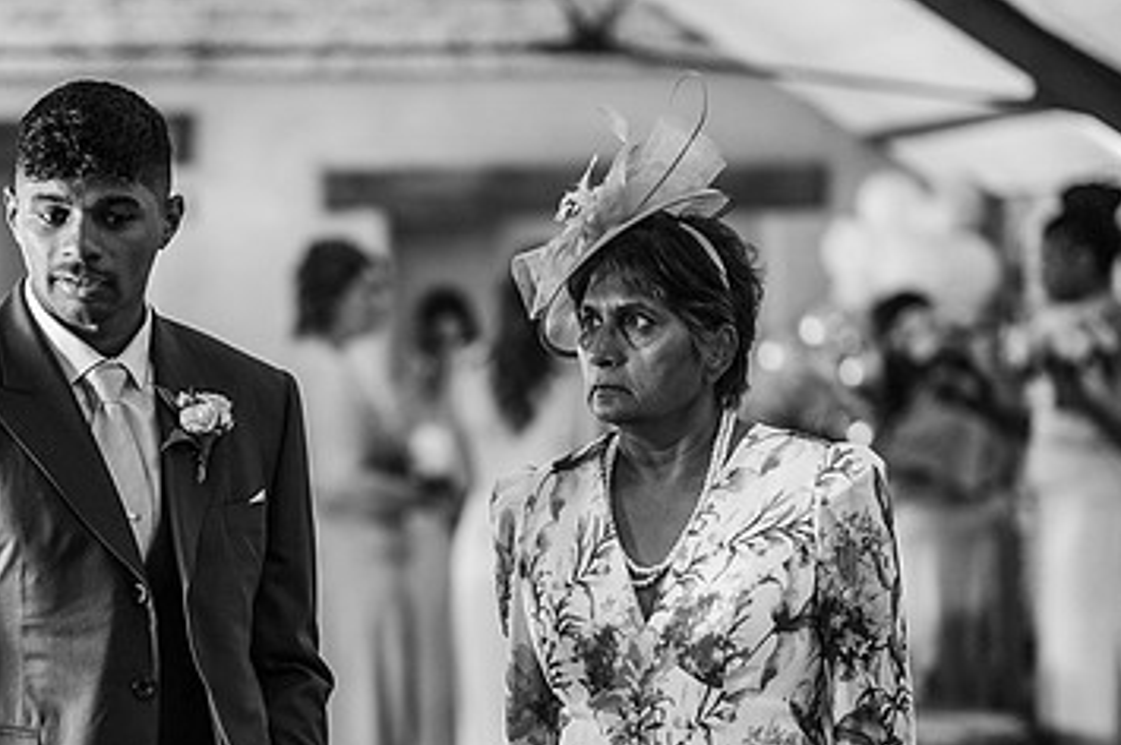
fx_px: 4324
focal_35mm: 139
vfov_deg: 9.8
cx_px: 366
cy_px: 540
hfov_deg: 14.7
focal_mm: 85
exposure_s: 1/200
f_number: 1.8
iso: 800
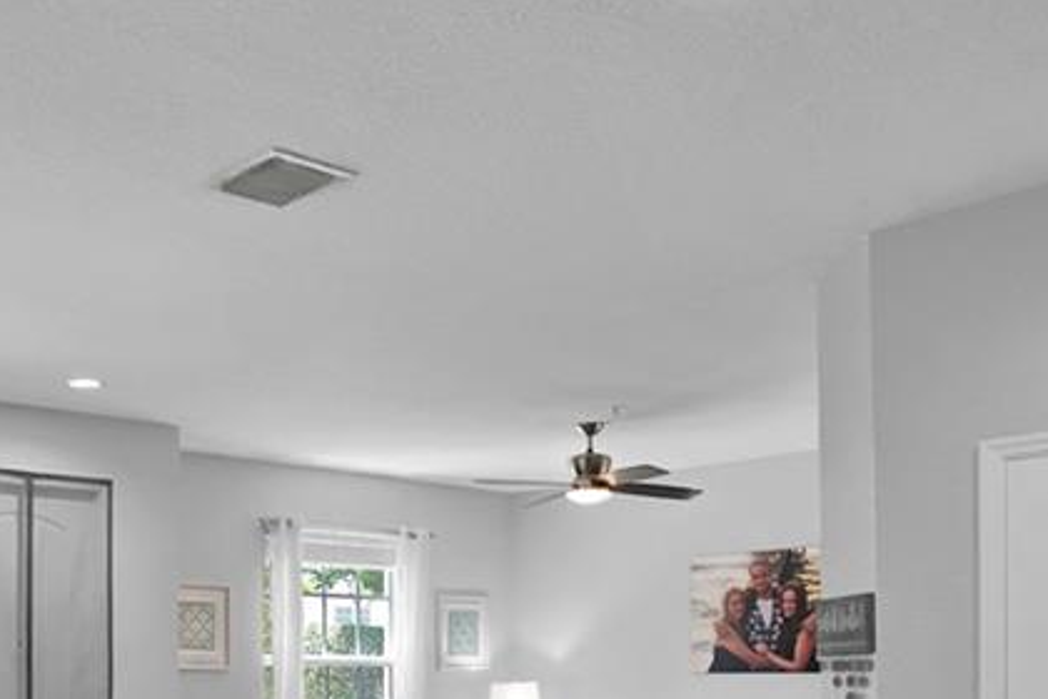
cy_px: 664
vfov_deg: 32.1
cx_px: 130
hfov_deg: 45.5
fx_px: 1135
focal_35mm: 39
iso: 1600
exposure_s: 1/320
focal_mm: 16
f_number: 2.8
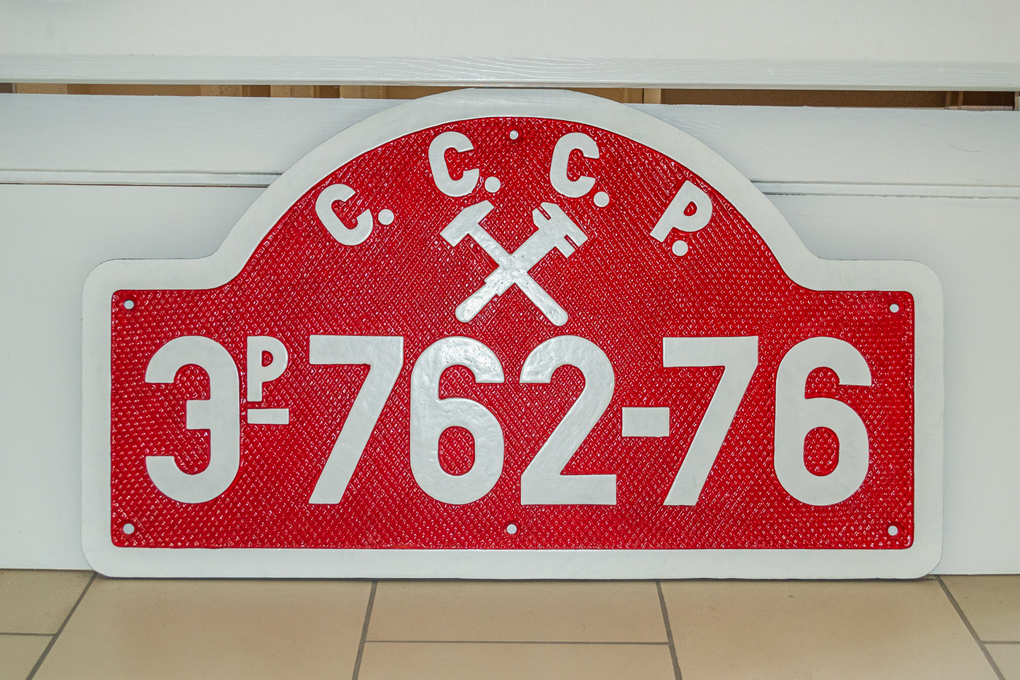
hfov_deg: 38.9
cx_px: 510
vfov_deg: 26.5
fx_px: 1445
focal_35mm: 51
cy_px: 340
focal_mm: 34
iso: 800
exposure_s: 1/60
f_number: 5.6
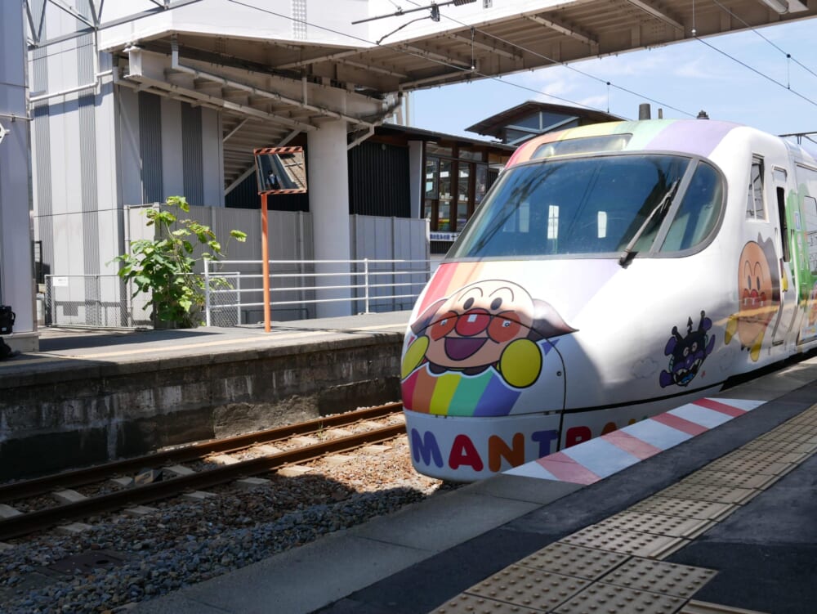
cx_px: 408
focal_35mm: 40
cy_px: 307
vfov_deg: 36.0
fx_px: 945
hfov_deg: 46.8
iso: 200
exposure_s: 1/500
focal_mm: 20
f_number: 5.6
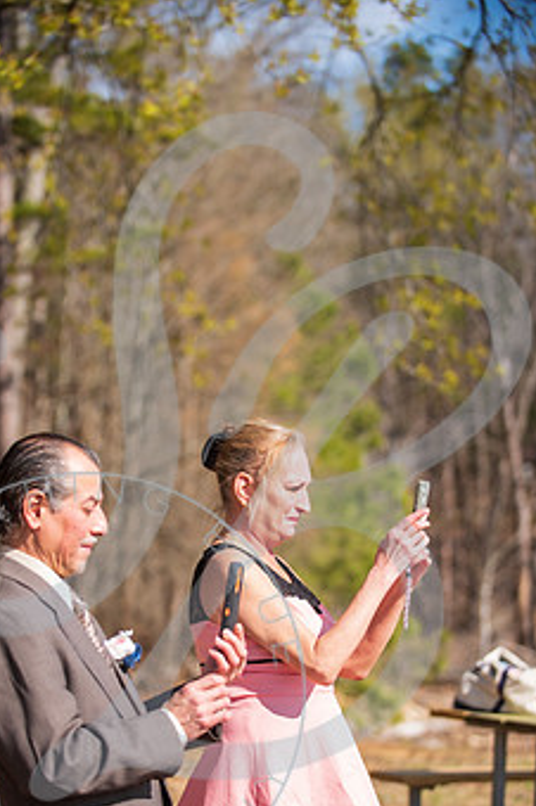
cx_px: 192
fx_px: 2372
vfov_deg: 19.3
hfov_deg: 12.9
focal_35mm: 106
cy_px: 512
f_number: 2.8
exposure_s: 1/1000
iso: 100
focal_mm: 80
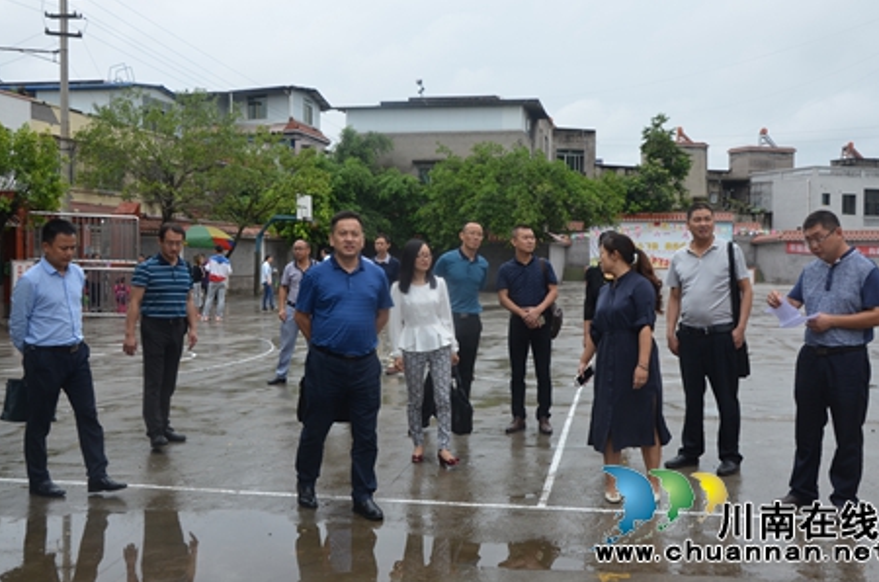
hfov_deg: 48.5
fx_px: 975
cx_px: 459
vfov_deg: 33.3
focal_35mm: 40
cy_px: 280
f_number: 7.1
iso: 200
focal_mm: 24
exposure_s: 1/200
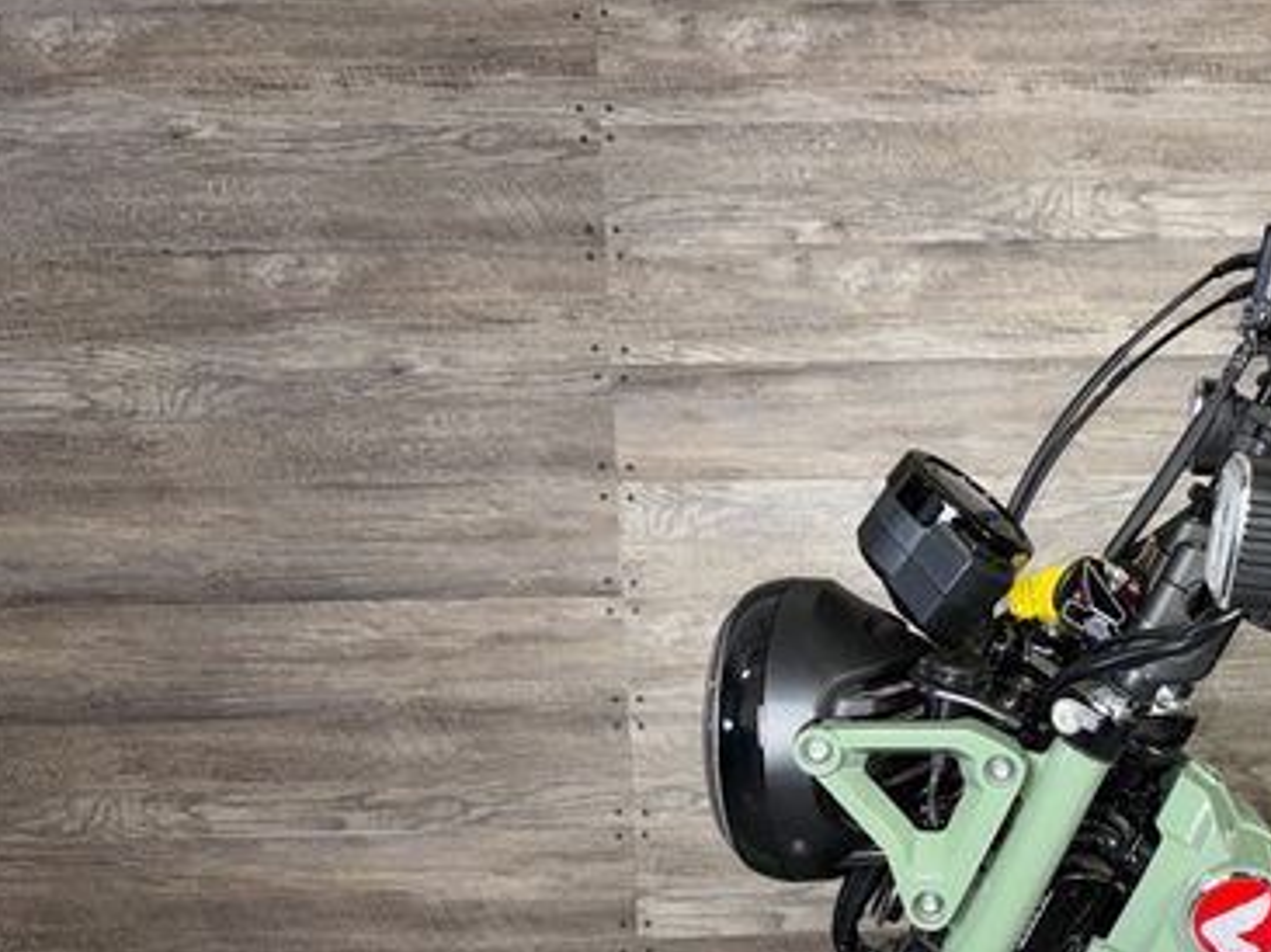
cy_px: 733
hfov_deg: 42.0
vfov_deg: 33.5
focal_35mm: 42
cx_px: 1090
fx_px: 1541
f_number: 1.78
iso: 50
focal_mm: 6.76
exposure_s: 1/30
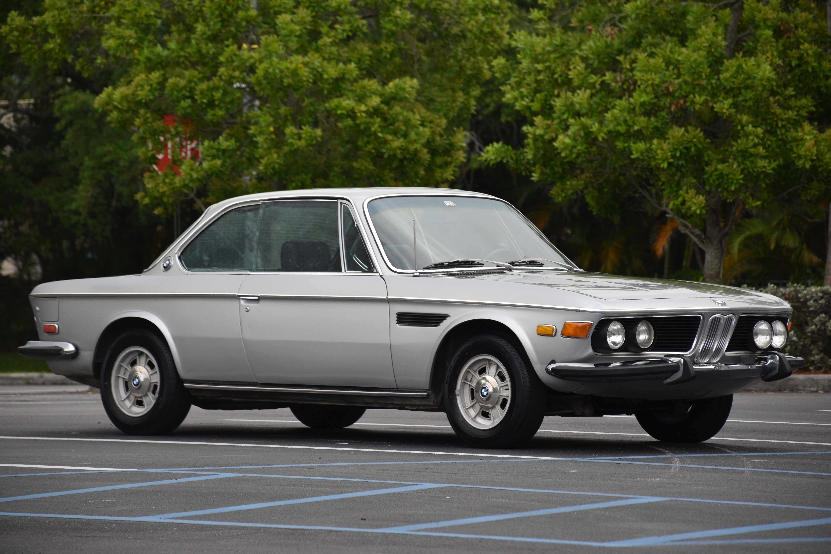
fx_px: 4847
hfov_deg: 9.8
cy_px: 277
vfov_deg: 6.5
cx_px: 416
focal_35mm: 210
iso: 400
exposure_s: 1/250
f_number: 5.6
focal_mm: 140
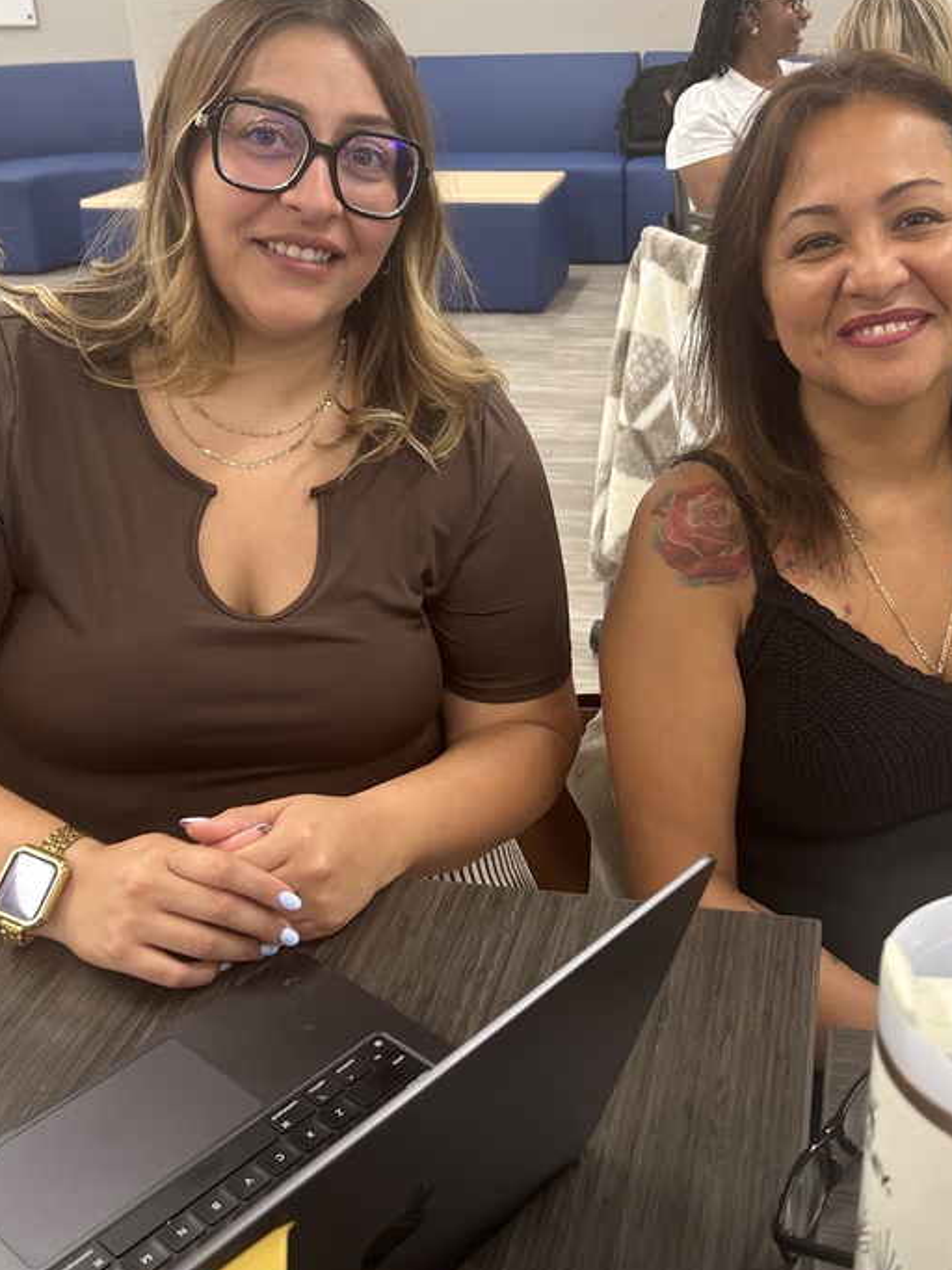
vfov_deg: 47.8
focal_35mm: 39
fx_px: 1431
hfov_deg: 36.6
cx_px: 584
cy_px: 569
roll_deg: +2.0
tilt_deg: -22.7
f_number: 1.5
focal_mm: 5.7
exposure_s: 1/75
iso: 100
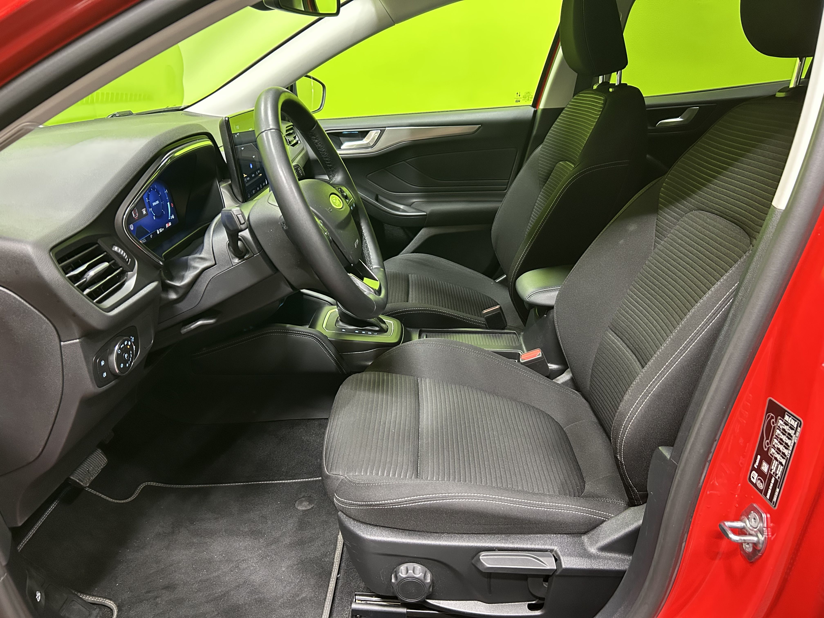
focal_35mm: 26
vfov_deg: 53.1
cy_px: 309
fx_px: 619
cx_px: 412
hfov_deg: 67.3
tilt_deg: -22.6
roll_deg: +1.4
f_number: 1.5
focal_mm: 5.7
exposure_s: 1/33
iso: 400
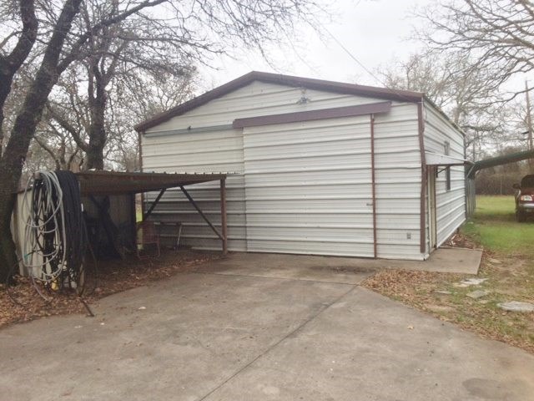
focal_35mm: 29
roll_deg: +2.8
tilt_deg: -3.1
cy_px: 200
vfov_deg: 48.2
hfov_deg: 61.7
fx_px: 447
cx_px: 267
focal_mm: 4.15
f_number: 2.2
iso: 32
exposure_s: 1/622
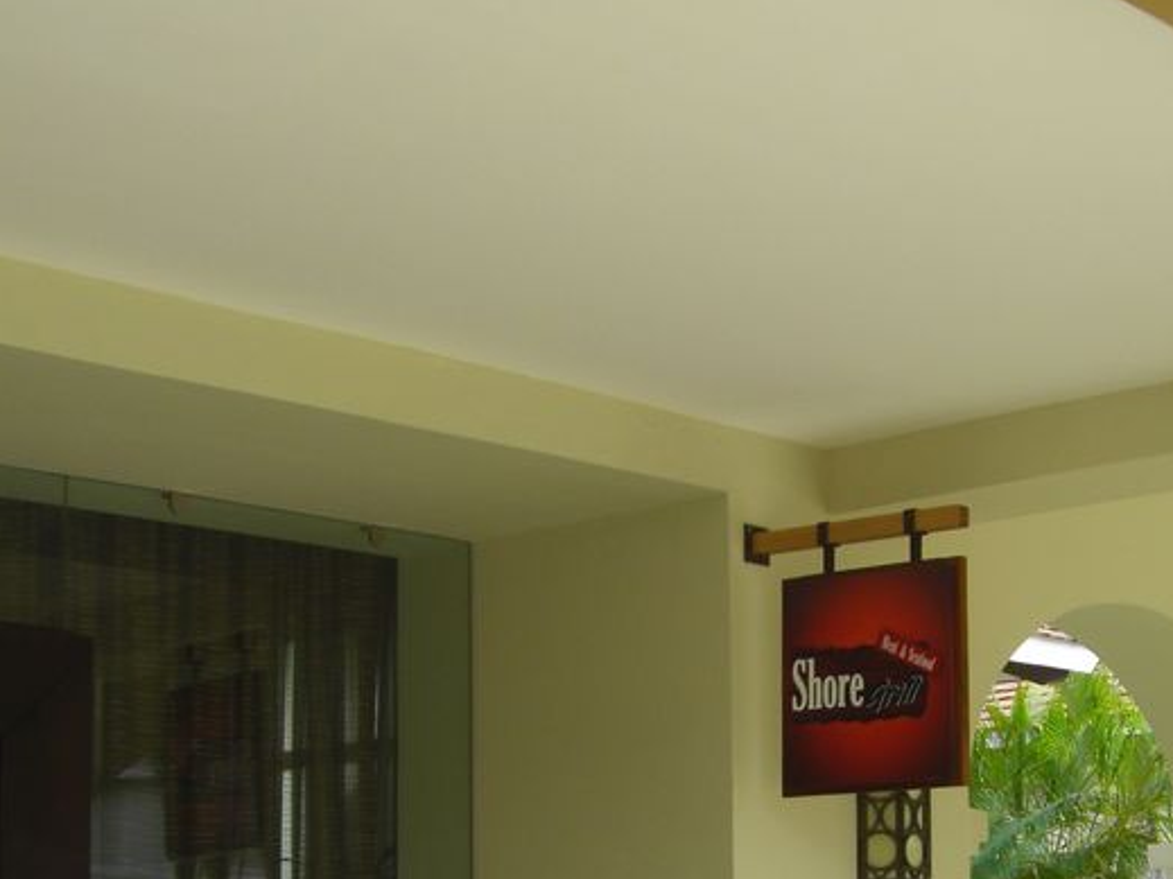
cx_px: 721
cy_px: 775
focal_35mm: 75
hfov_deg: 25.9
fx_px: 2541
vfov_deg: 19.3
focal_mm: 6.2
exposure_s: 1/160
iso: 64
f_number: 2.7
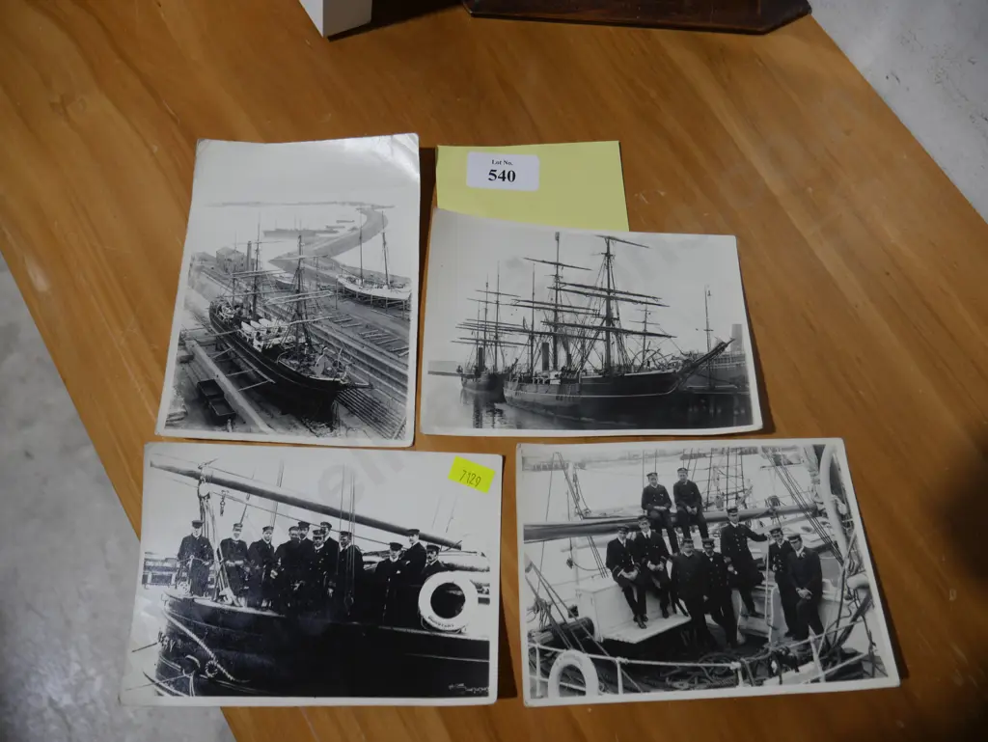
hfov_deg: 63.4
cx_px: 494
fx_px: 800
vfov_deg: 49.8
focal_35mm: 28
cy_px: 371
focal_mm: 14
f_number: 3.5
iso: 200
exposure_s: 1/100
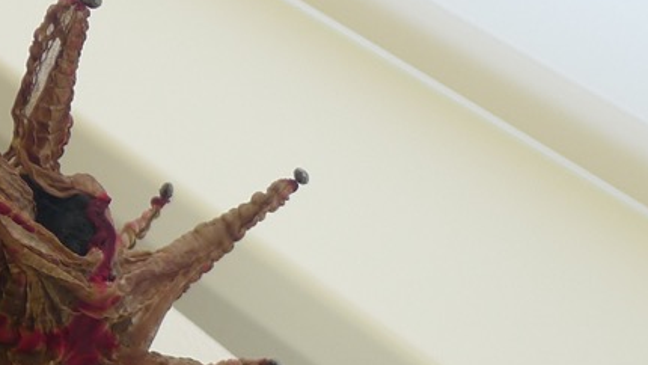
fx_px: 2303
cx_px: -279
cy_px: 341
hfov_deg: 15.0
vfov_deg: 9.0
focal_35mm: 134
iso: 80
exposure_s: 1/100
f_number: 2.5
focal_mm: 9.2
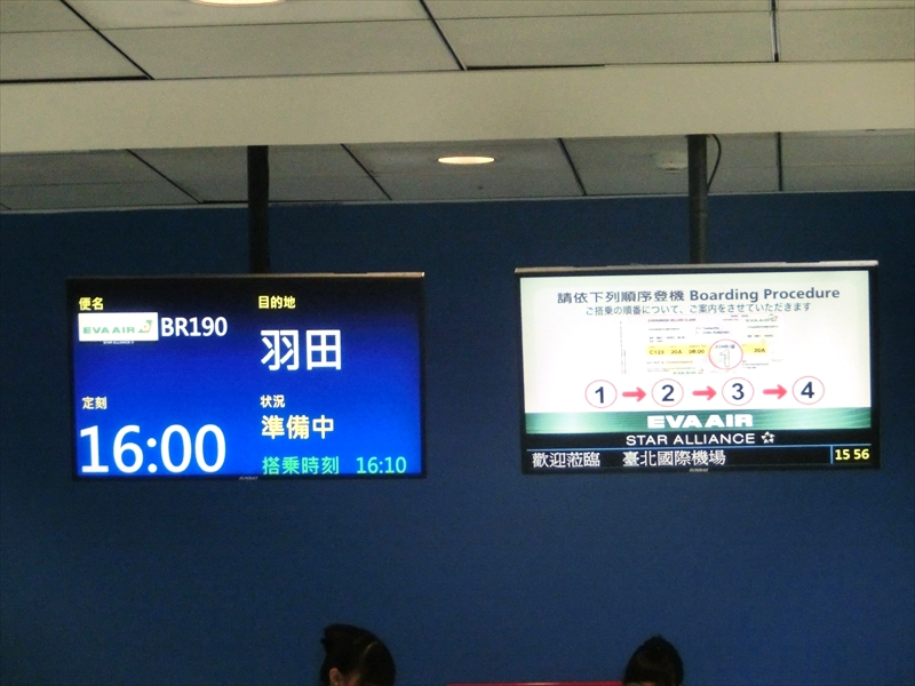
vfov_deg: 11.0
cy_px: 343
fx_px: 3568
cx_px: 458
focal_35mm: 135
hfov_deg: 14.6
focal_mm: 24.17
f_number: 5.7
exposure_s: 1/125
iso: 640
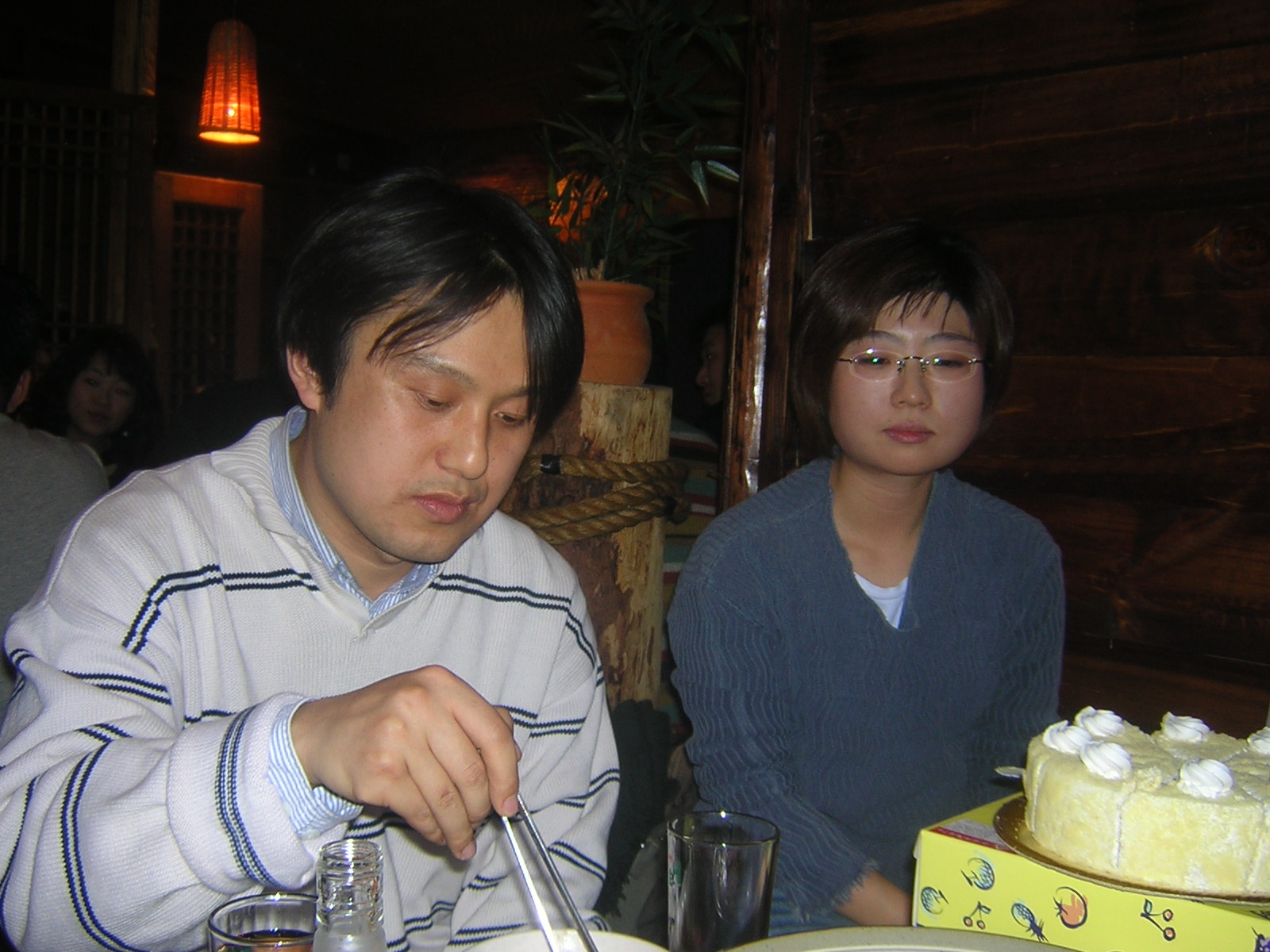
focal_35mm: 36
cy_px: 476
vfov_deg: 39.7
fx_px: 1321
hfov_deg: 51.4
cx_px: 635
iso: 100
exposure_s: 1/60.1
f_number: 2.6
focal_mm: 4.7
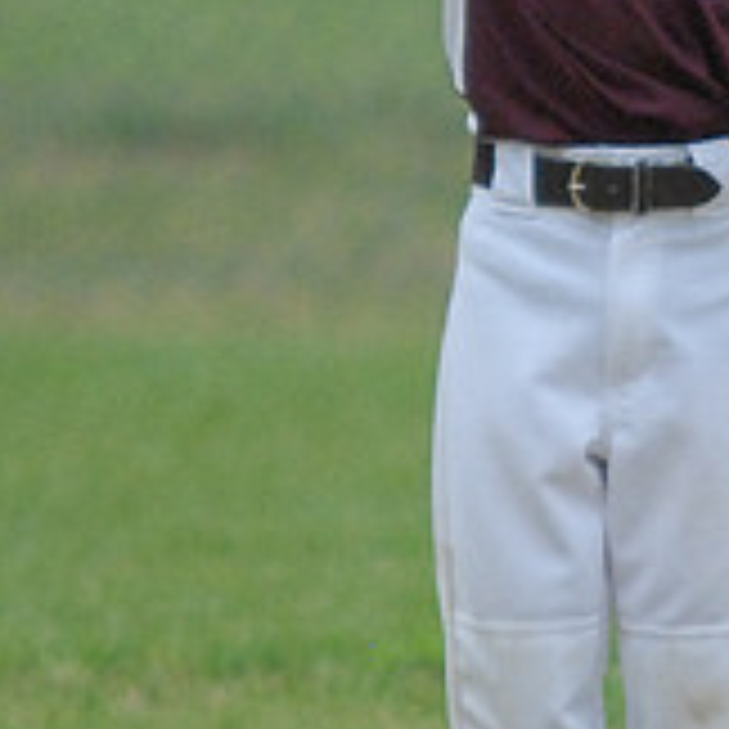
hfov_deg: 2.5
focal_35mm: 710
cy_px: 104
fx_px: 16917
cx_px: 650
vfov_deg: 2.5
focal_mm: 200
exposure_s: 1/1250
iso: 1000
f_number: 2.8
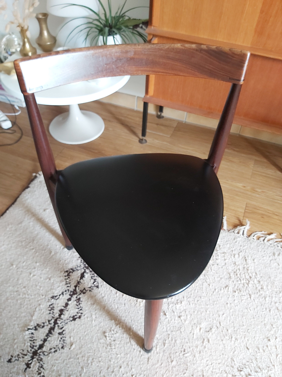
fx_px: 282
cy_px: 188
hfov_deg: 53.1
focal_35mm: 26
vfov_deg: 67.3
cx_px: 141
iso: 250
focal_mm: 3.92
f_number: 1.7
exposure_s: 1/50
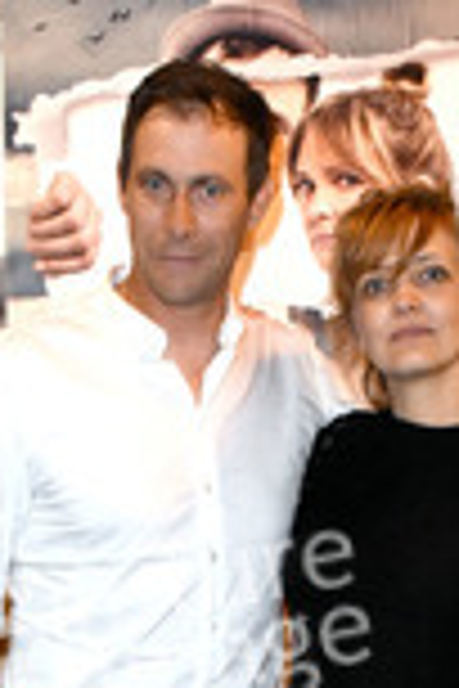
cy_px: 863
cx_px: 270
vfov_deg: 18.7
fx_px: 1951
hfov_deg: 13.4
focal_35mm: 102
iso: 3200
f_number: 6.3
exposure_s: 1/125
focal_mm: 26
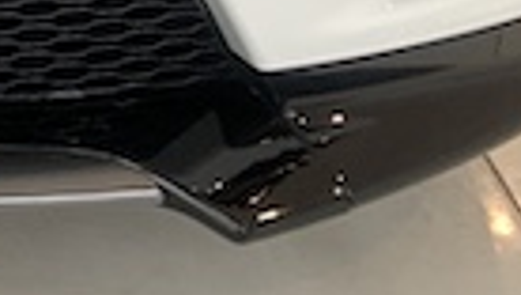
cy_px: -758
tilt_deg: -11.3
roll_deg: +1.6
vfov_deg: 5.9
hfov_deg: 9.5
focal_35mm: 185
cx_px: -955
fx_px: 2559
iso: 40
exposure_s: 1/122
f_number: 1.8
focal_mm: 4.25
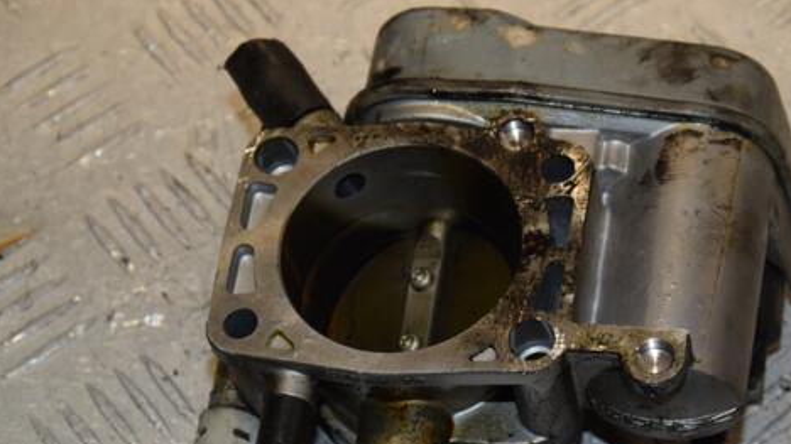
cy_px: 334
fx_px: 2789
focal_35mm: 133
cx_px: 475
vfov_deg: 9.1
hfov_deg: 16.1
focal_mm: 66
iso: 800
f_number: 9
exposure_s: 1/200
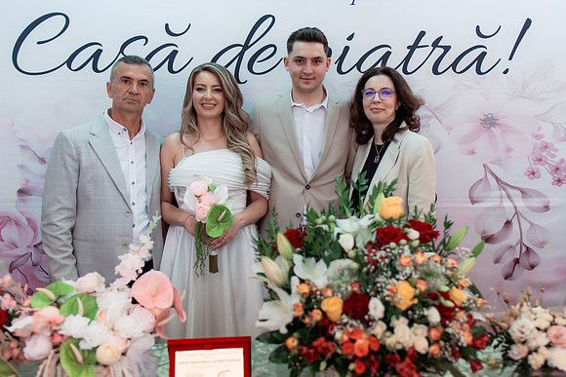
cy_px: 188
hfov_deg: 52.3
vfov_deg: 36.3
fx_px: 576
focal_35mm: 37
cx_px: 296
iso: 1000
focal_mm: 35
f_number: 2.8
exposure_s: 1/250
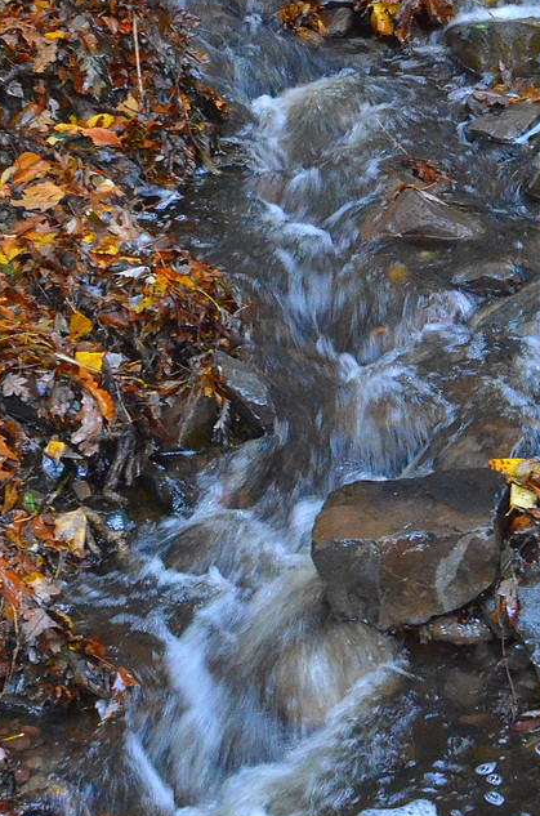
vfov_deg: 19.5
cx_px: 323
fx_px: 2329
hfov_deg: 13.2
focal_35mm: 103
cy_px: 73
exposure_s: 1/20
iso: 6400
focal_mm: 30
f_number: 9
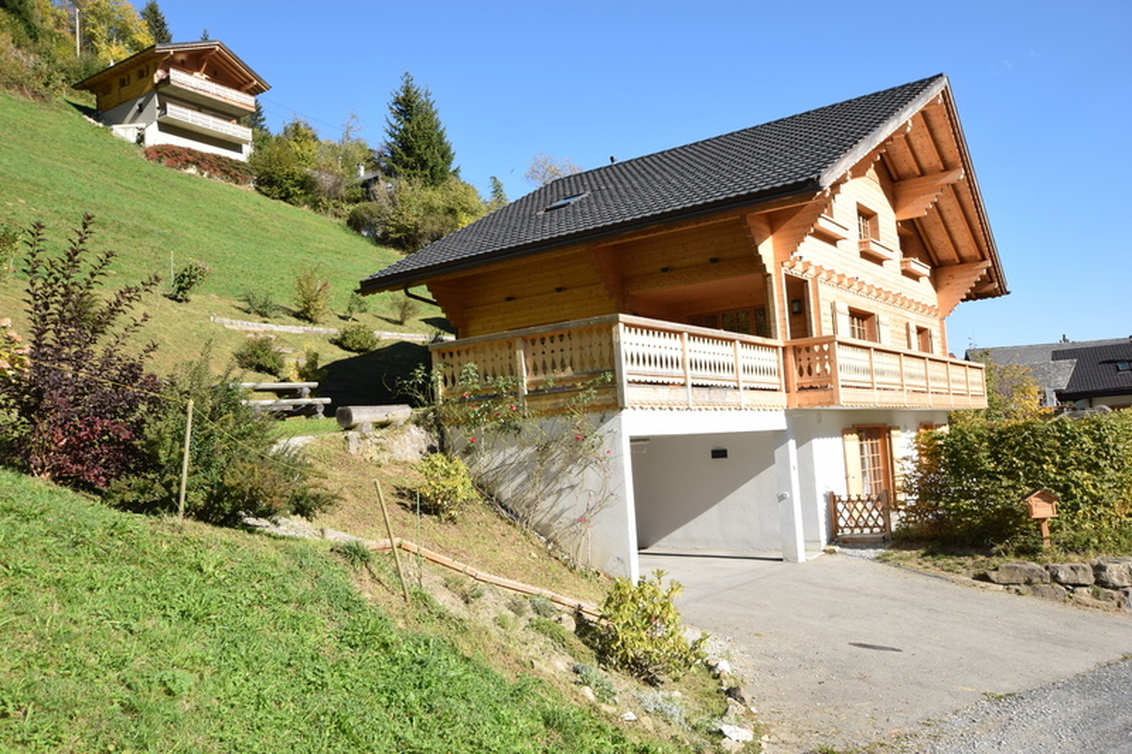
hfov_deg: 61.9
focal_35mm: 30
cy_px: 377
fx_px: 943
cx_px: 566
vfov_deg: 43.6
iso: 200
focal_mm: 20
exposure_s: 1/200
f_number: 9
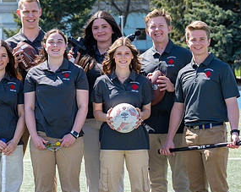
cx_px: 83
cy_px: 80
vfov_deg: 11.4
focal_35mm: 135
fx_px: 961
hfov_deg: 14.3
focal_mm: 55
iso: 125
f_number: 4
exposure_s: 1/1000
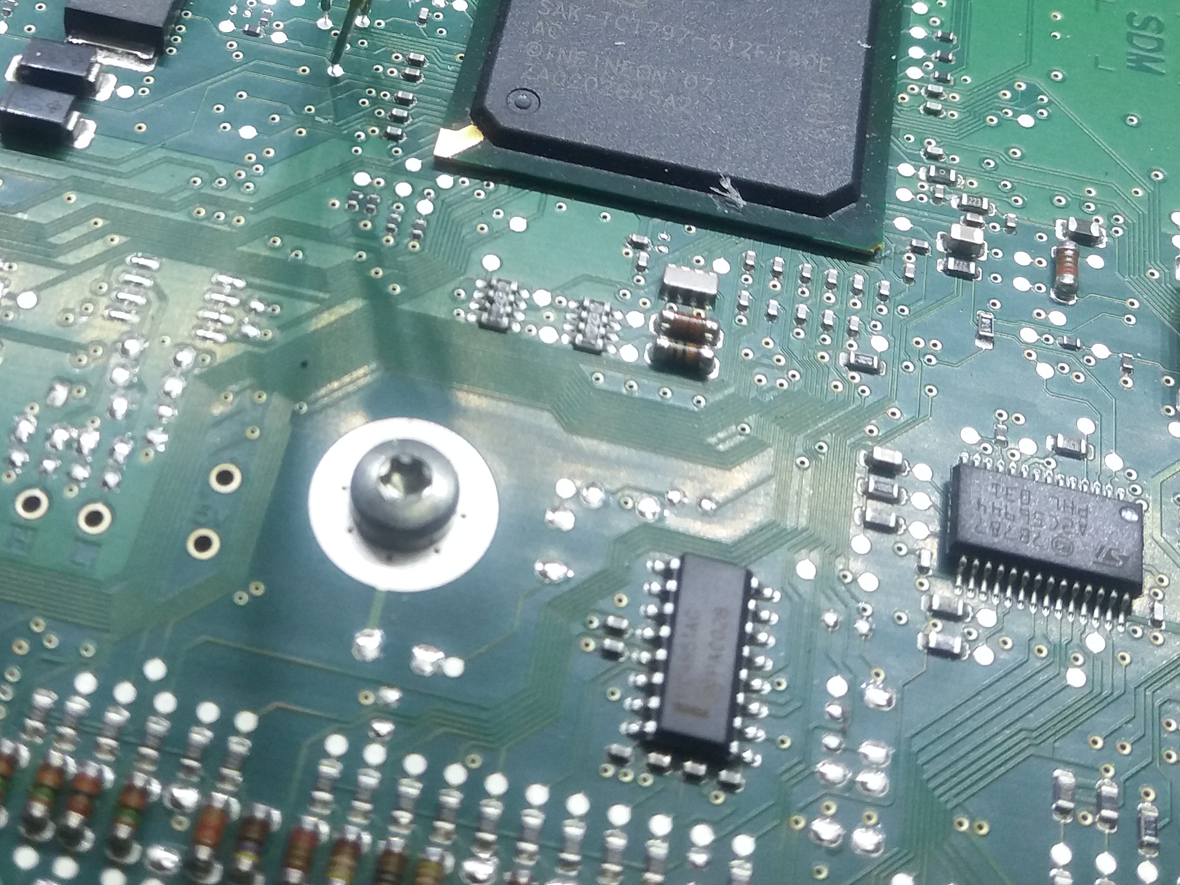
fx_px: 1977
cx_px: 413
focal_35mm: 58
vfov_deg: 24.4
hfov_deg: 33.0
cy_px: 69
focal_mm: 3.7
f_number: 1.9
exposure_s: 1/50
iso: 100
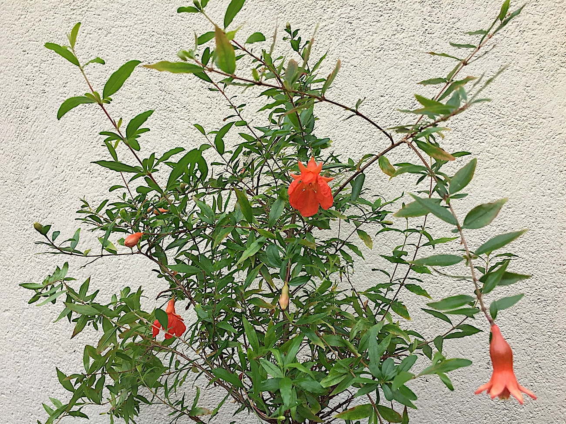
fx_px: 474
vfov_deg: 48.2
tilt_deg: -4.5
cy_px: 212
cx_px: 283
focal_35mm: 29
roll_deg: +0.2
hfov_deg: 61.7
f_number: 2.2
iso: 32
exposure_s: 1/534
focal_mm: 4.15
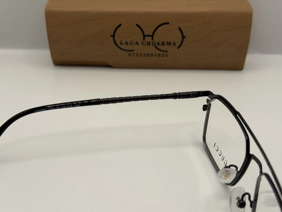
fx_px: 391
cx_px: 141
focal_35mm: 48
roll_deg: +0.4
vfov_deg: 30.3
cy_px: 106
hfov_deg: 39.7
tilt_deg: -32.4
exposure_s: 1/706
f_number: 1.78
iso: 64
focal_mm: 6.76
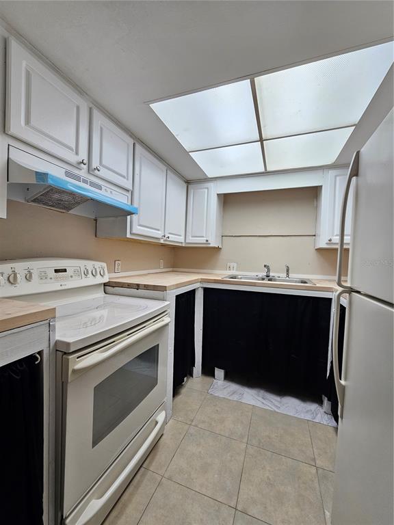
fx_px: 197
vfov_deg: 106.2
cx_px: 197
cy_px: 262
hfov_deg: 89.9
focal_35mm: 13
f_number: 2.2
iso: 100
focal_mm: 2.2
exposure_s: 1/60
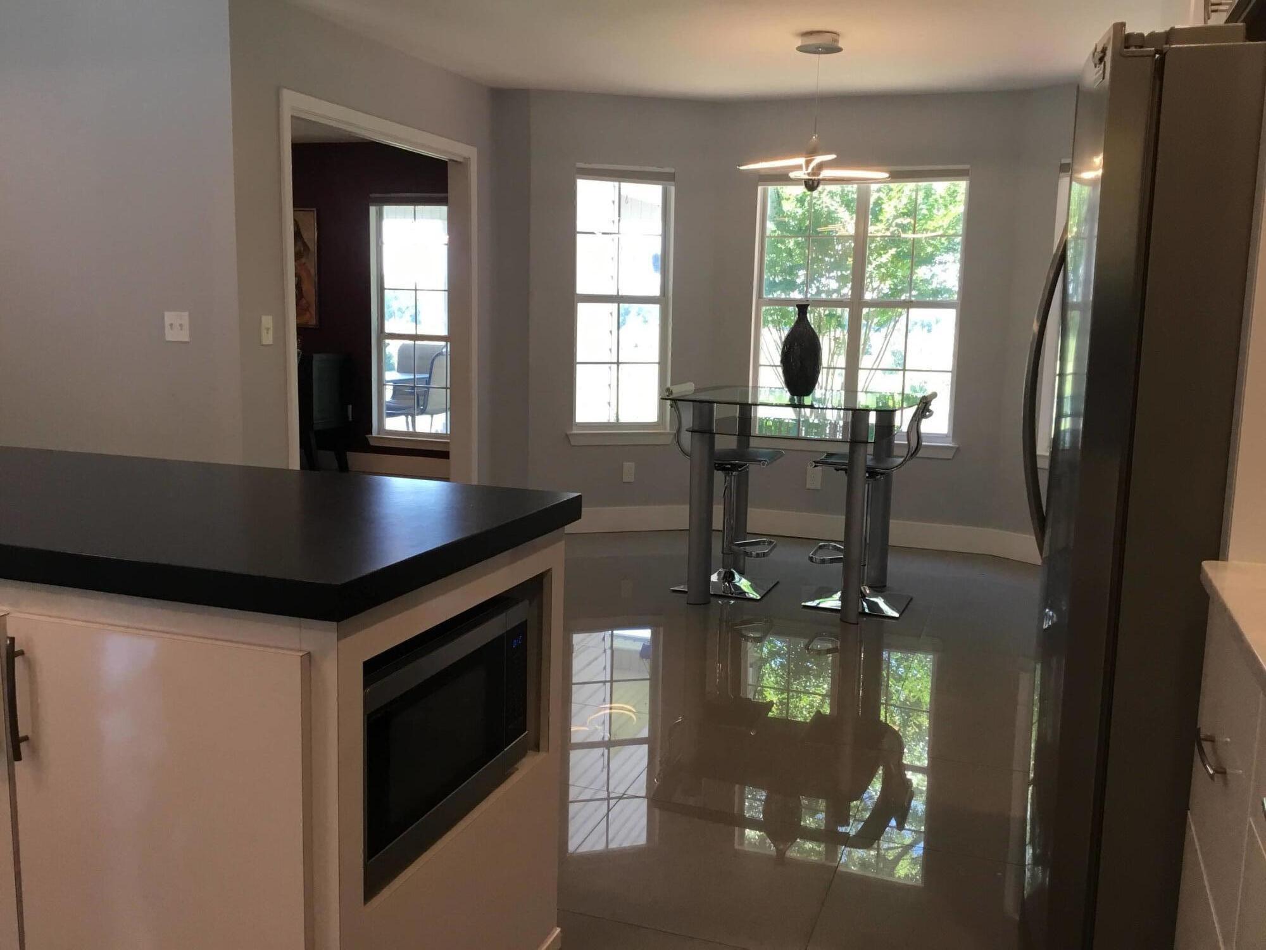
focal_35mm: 31
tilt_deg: -8.5
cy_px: 475
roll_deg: -0.9
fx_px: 1134
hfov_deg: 58.4
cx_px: 633
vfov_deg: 45.4
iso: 25
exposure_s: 1/30
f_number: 2.4
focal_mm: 3.3
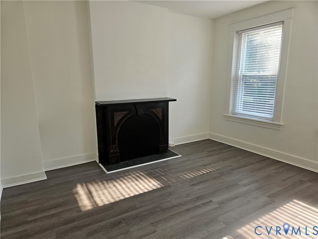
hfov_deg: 73.9
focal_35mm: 23
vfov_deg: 58.9
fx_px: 211
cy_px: 120
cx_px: 159
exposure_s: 1/180
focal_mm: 5.4
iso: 40
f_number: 1.8
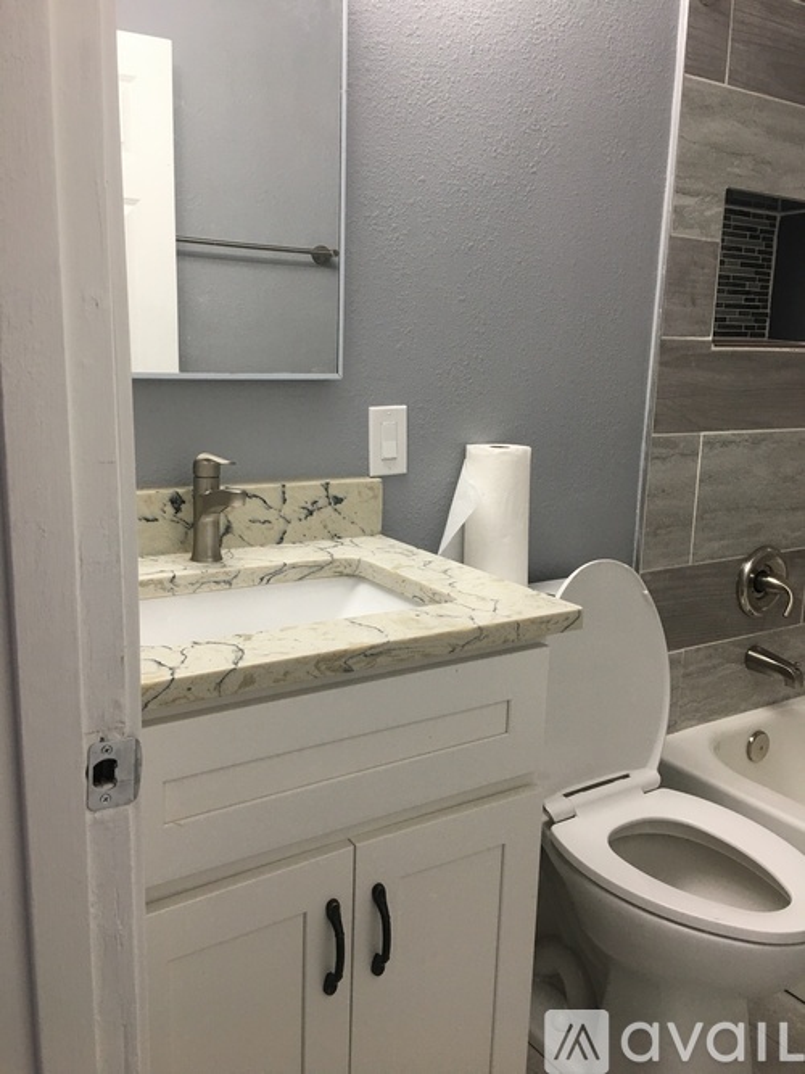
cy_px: 537
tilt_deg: -10.0
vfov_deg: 61.7
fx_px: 899
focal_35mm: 29
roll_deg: -1.8
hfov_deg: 48.2
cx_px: 402
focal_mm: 4.15
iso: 40
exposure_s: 1/30
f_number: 2.2
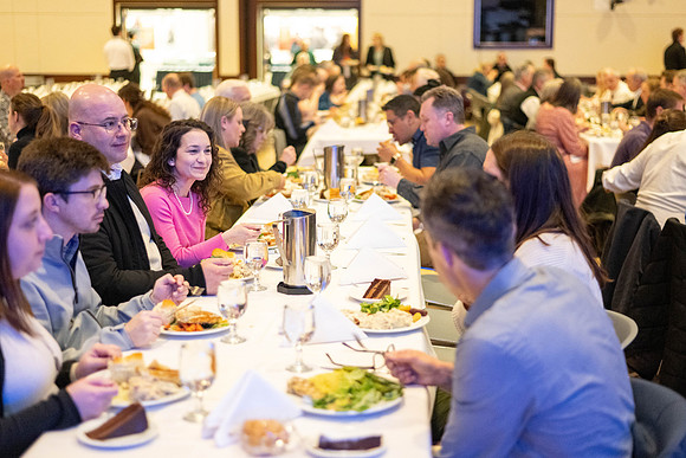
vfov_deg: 25.6
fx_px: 1007
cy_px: 229
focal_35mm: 53
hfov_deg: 37.6
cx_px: 343
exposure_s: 1/200
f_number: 1.8
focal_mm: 50
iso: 6400
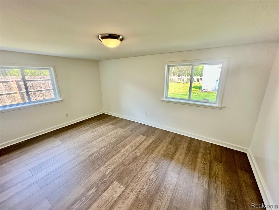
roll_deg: +1.1
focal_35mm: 14
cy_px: 105
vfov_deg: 85.7
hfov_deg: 102.1
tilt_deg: -15.0
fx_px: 113
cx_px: 140
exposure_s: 1/99
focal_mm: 2.22
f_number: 2.2
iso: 80
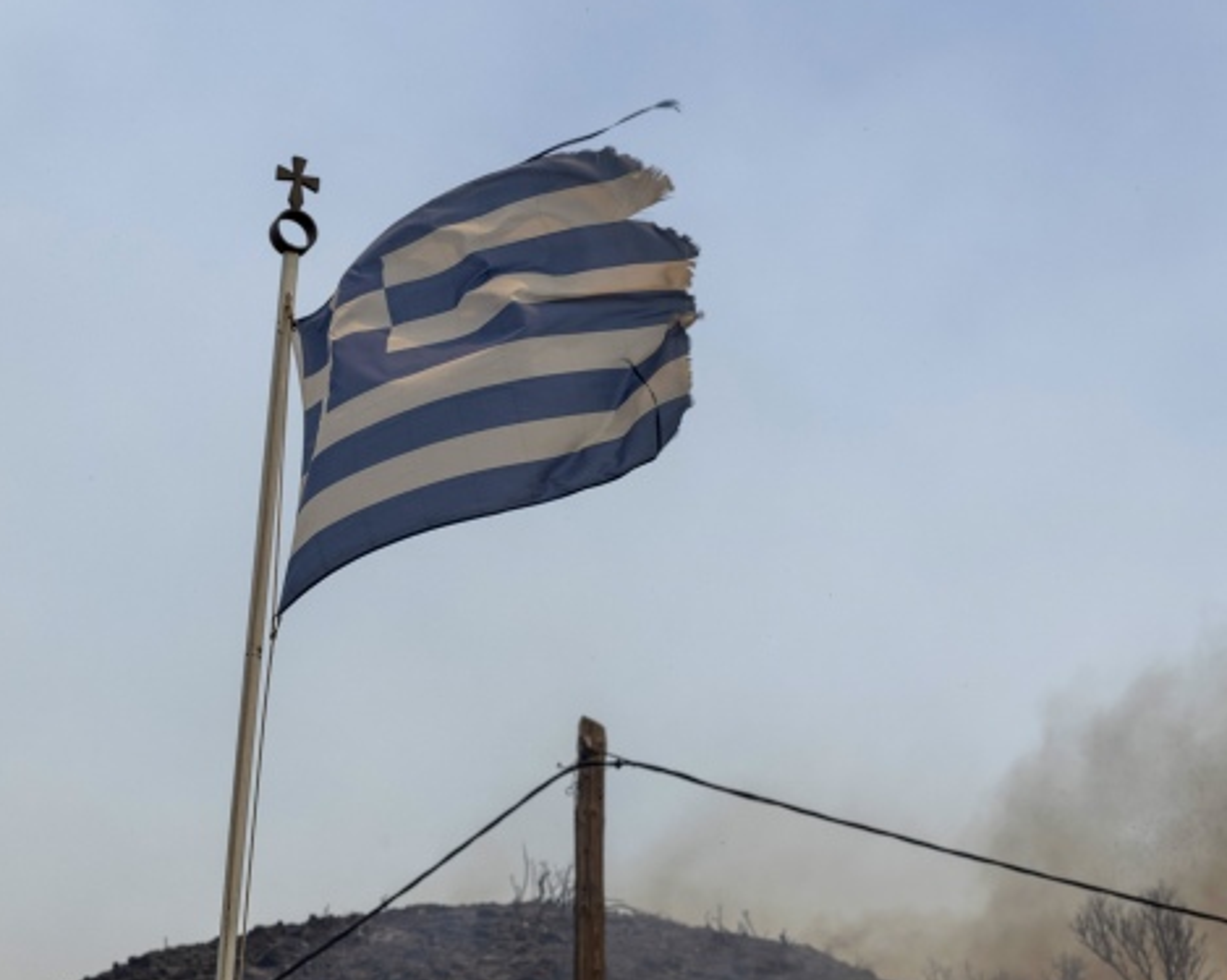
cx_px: 759
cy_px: 1011
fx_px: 3050
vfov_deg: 17.8
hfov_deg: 22.7
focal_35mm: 84
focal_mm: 35
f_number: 4.5
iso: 50
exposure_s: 1/640
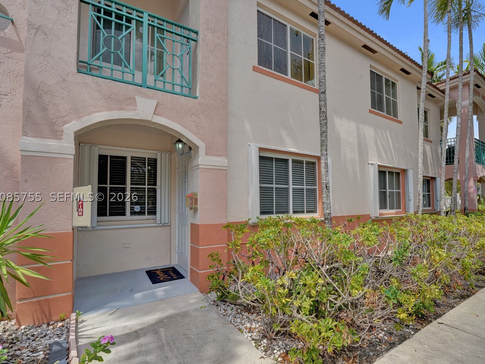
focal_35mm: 17
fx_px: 238
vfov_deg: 74.6
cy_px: 196
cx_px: 280
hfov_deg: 90.3
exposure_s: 1/500
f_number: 14
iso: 1250
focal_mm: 14
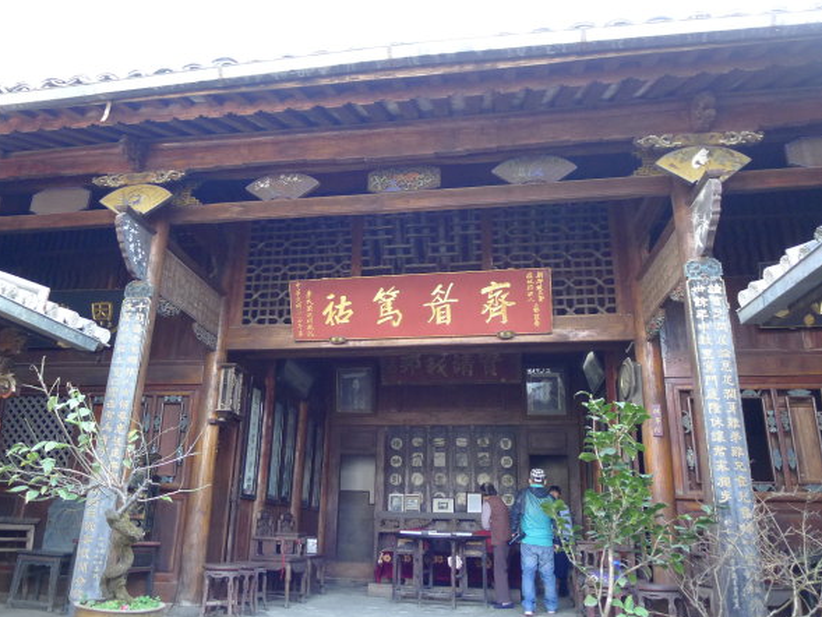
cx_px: 364
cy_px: 317
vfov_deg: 51.4
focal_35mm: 27
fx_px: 641
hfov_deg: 65.1
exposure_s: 1/60
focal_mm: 5.1
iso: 320
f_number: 2
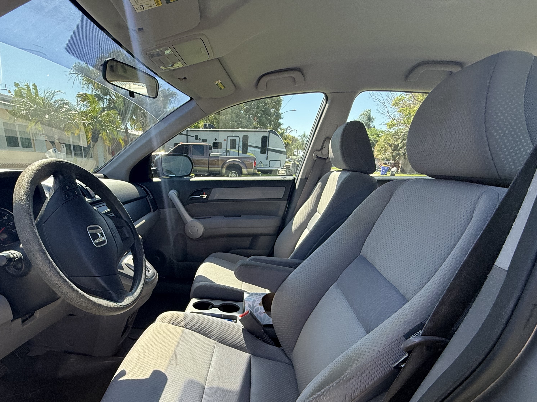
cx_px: 213
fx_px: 295
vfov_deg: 66.8
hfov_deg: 83.6
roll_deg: -1.7
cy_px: 267
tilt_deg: -21.3
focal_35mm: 19
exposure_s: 1/376
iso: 64
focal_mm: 2.22
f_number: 2.2
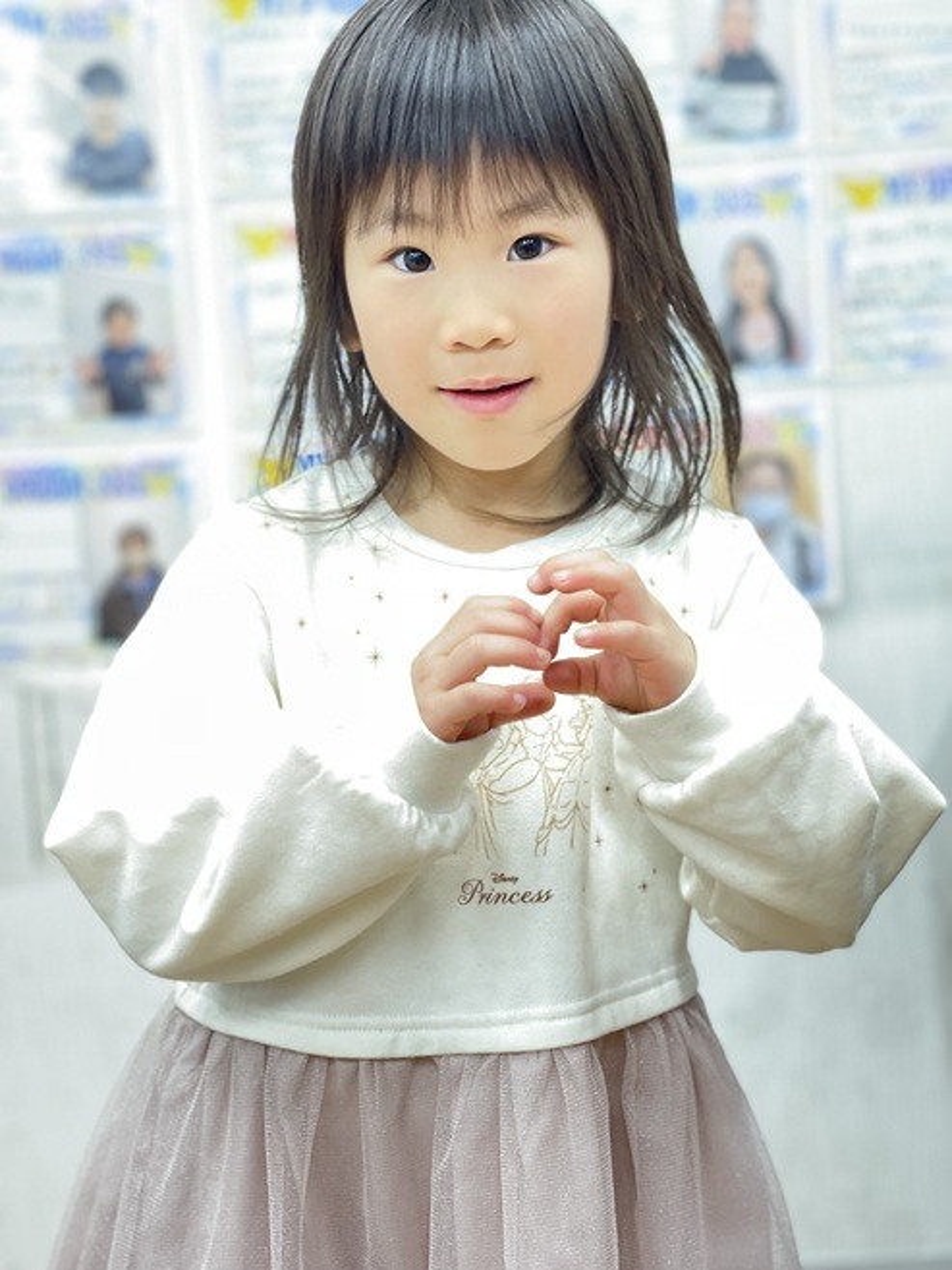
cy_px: 635
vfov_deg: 30.3
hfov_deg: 22.9
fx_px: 2346
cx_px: 476
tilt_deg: -6.5
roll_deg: +4.6
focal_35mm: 64
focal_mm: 7.5
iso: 200
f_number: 2.2
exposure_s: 1/33
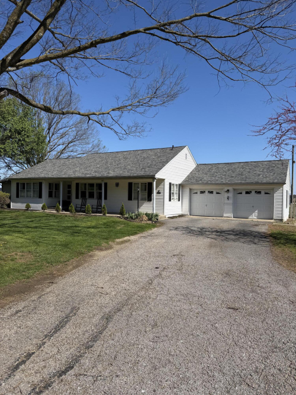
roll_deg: -1.1
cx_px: 148
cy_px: 198
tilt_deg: +0.1
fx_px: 274
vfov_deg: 71.6
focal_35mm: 24
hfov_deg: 56.8
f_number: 1.78
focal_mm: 6.76
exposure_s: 1/5319
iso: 80
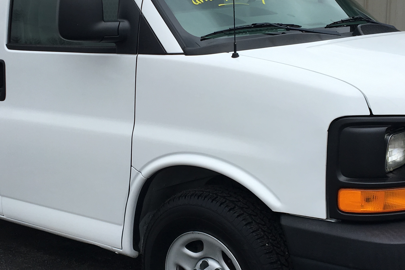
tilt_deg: -8.9
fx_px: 675
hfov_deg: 33.3
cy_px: 116
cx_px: 169
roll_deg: -0.9
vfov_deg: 22.6
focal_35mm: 60
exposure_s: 1/769
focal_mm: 4.15
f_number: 2.2
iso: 25
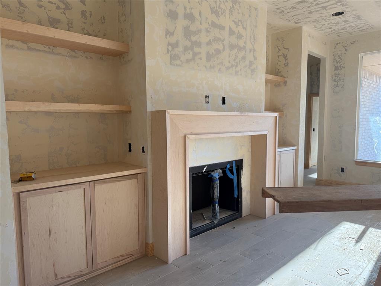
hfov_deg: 71.6
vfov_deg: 56.8
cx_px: 190
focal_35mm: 24
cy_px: 143
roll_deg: +0.4
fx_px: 264
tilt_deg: -4.0
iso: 100
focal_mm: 6.76
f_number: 1.78
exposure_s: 1/293
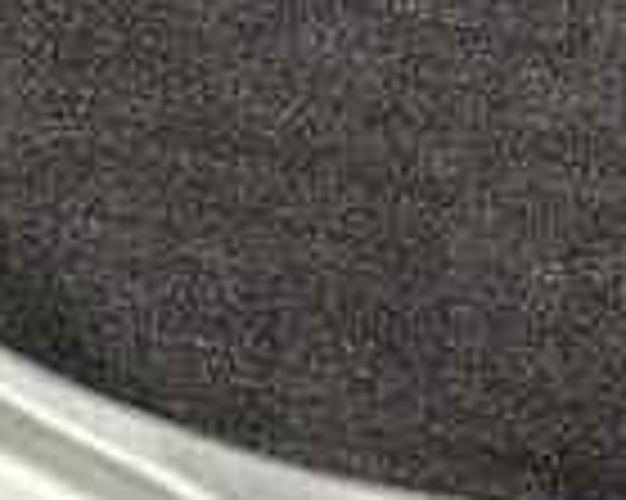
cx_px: 455
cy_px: 705
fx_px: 3999
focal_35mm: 216
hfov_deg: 8.9
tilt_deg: -46.8
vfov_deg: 7.1
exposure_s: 1/60
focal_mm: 6.76
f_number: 1.78
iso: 160
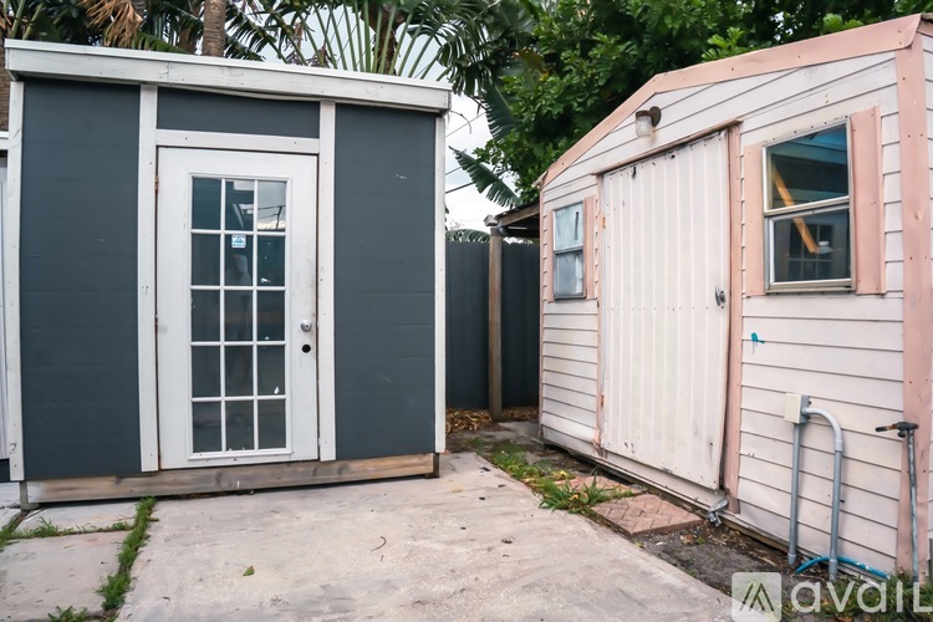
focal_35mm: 24
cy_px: 311
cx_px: 466
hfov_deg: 73.7
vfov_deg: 53.1
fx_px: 622
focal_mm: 24
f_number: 9
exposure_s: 1/2500
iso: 100
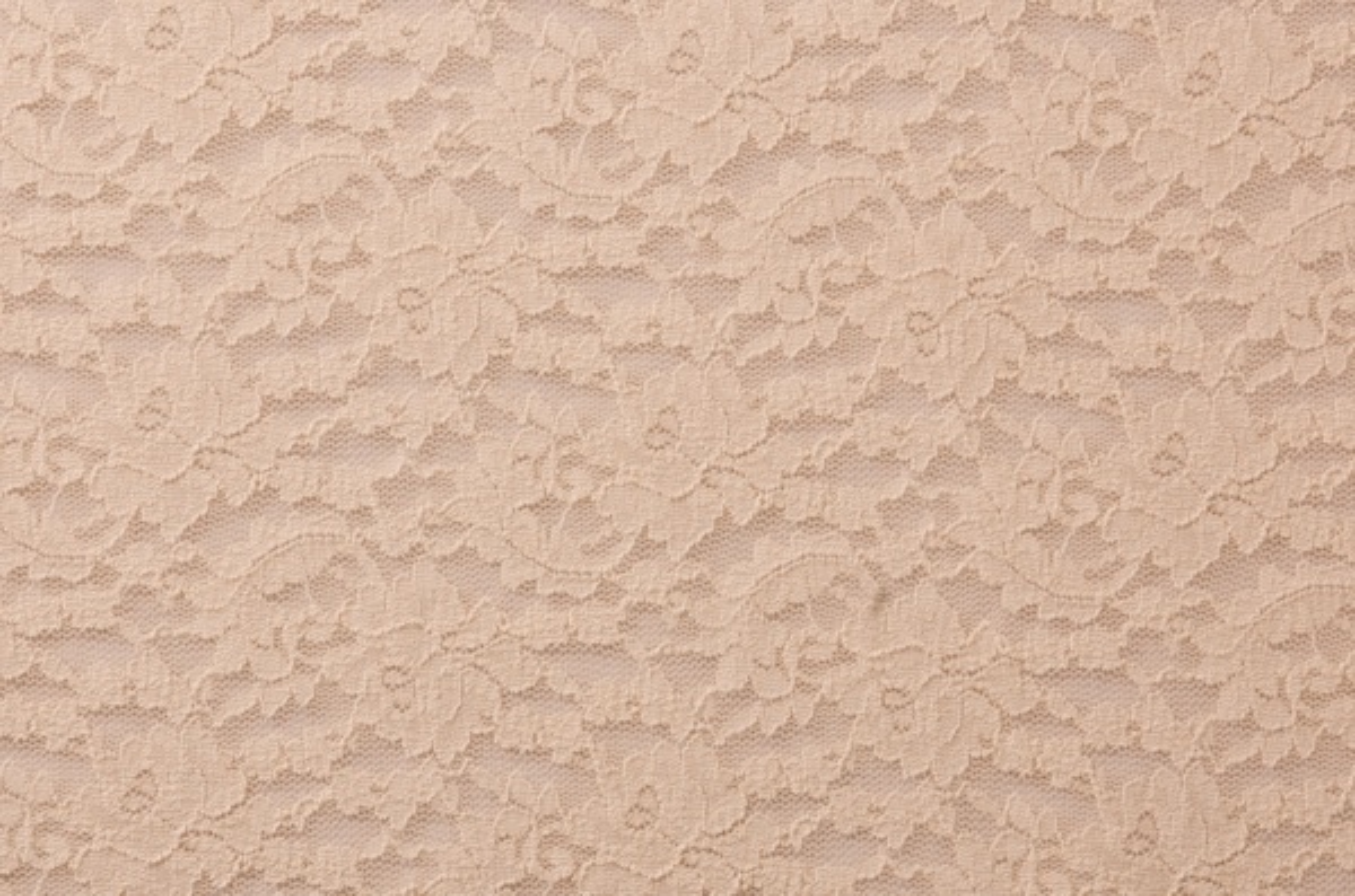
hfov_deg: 18.2
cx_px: 678
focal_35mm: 112
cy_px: 448
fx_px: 4224
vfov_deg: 12.1
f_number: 11
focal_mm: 75
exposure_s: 1/250
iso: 200
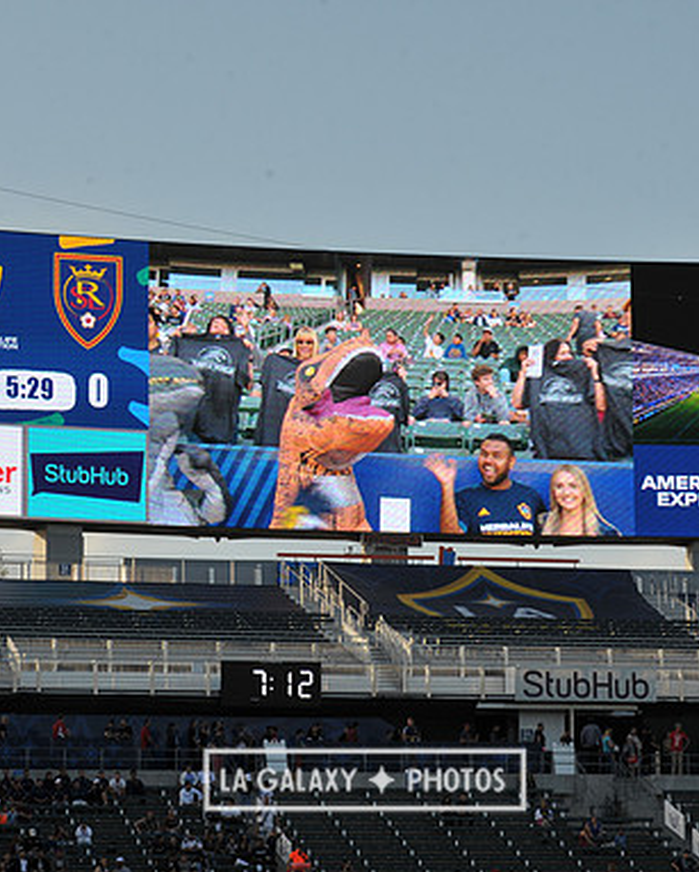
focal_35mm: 149
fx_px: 3848
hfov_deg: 10.4
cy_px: 437
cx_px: 364
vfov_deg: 12.9
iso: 400
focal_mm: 105
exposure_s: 1/500
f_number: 11
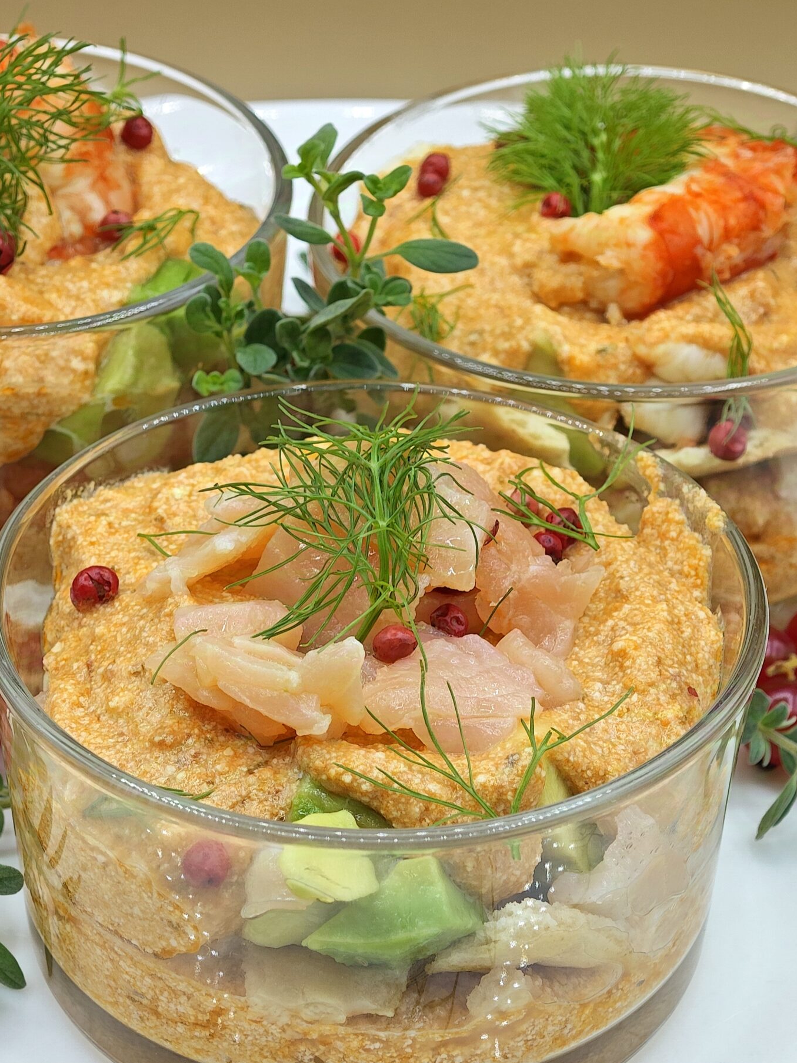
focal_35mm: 85
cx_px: 329
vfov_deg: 23.0
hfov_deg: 17.4
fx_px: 2610
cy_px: 506
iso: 50
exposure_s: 1/100
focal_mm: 9
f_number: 2
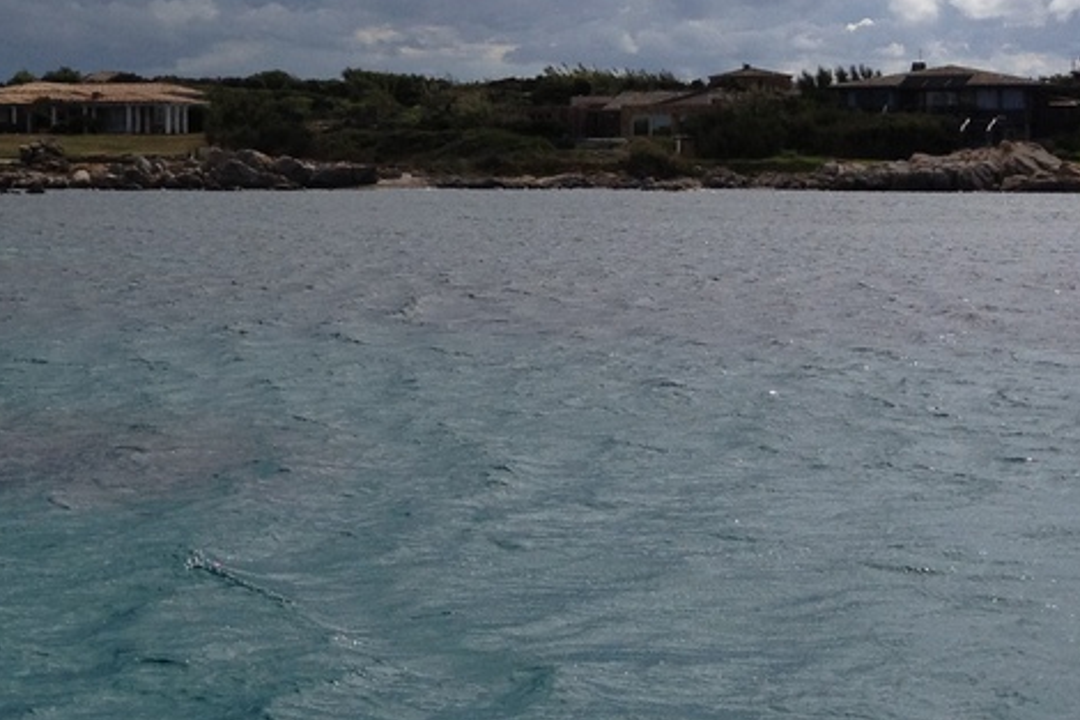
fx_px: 2789
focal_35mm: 93
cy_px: 94
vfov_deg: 14.6
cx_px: -67
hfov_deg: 21.0
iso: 64
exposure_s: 1/4255
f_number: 2.4
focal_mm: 4.28
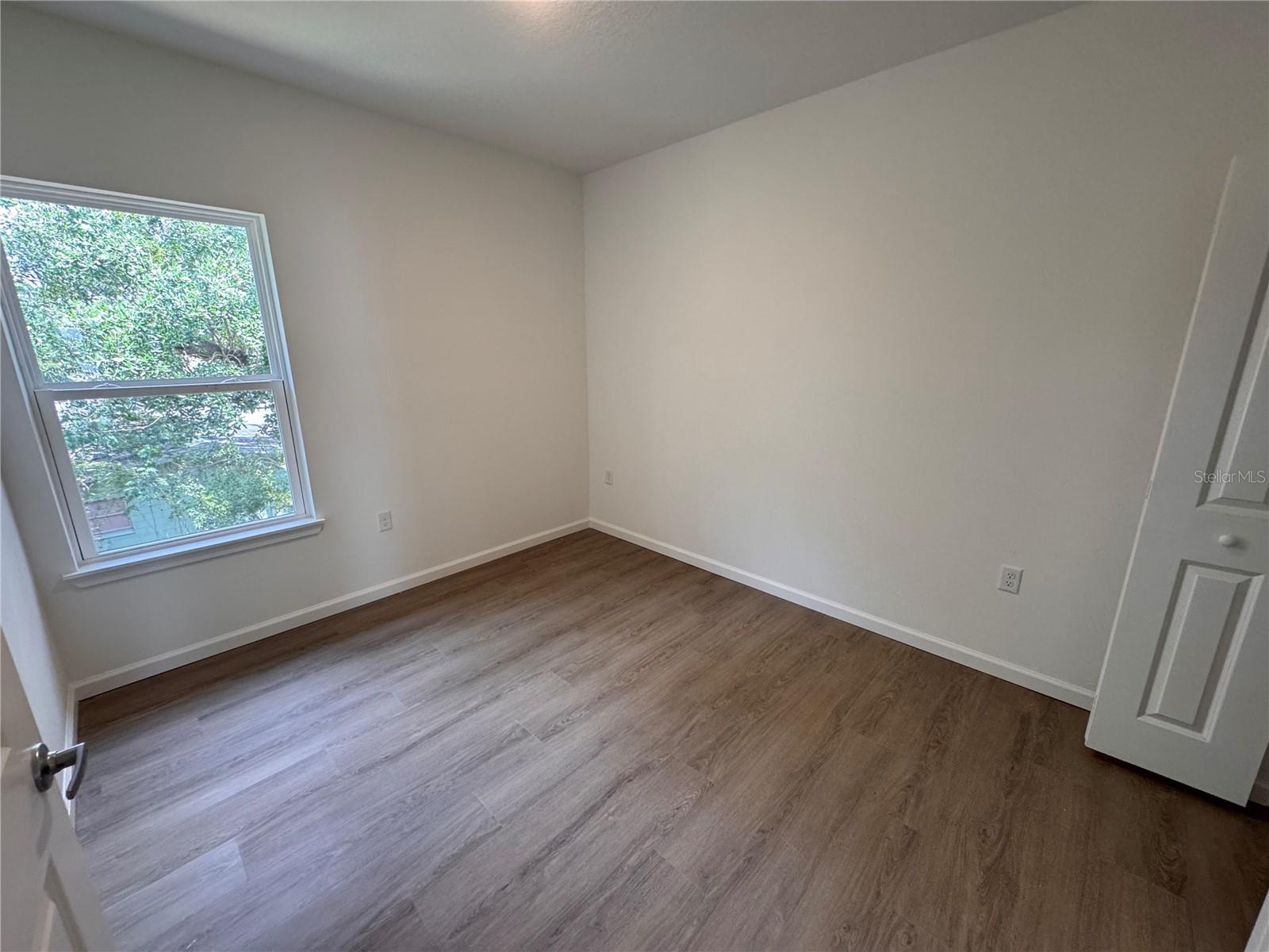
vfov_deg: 85.7
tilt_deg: -14.7
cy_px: 476
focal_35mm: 14
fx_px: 513
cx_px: 634
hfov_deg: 102.1
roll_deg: -0.1
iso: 250
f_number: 2.2
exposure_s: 1/120
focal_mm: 2.22
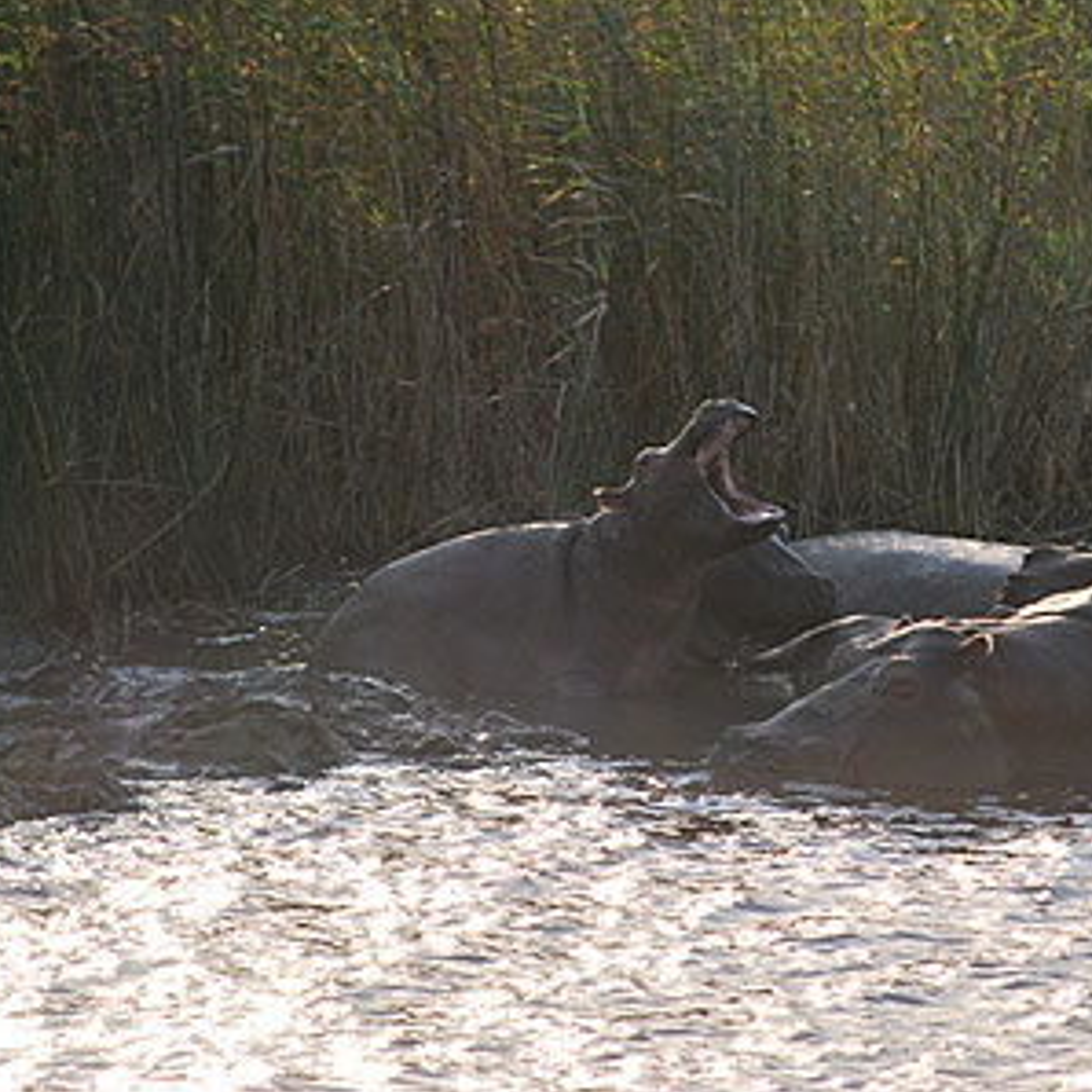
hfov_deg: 4.6
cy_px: 544
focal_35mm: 385
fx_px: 13741
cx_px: 660
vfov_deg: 4.6
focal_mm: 200
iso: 200
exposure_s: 1/1000
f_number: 5.6
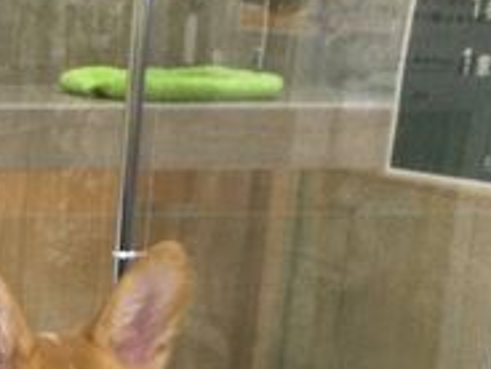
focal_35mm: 101
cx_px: -197
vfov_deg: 14.1
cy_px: 479
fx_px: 1433
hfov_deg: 17.8
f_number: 2.4
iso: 40
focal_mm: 3.3
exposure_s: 1/30
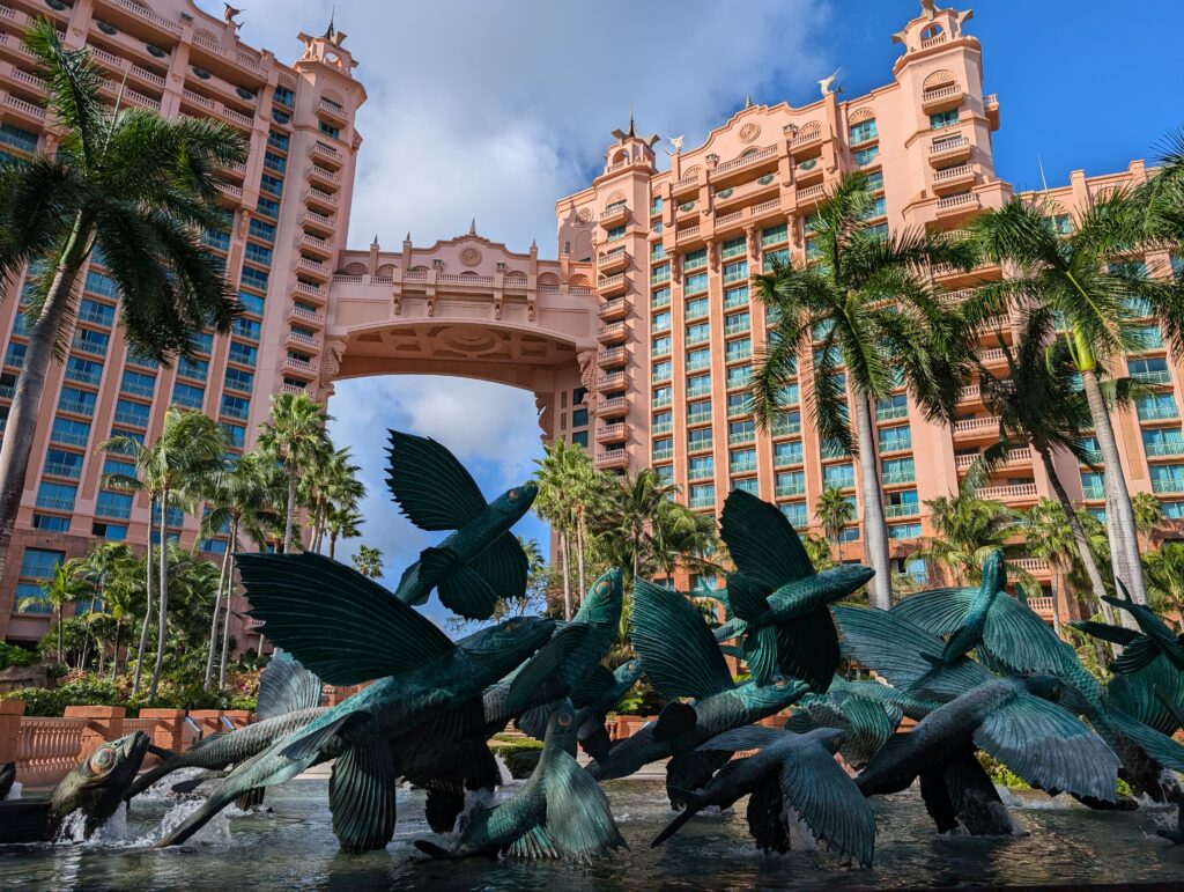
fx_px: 822
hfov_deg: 71.5
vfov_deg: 56.9
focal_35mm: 24
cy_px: 446
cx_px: 592
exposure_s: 1/1621
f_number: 1.68
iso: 20
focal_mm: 6.9
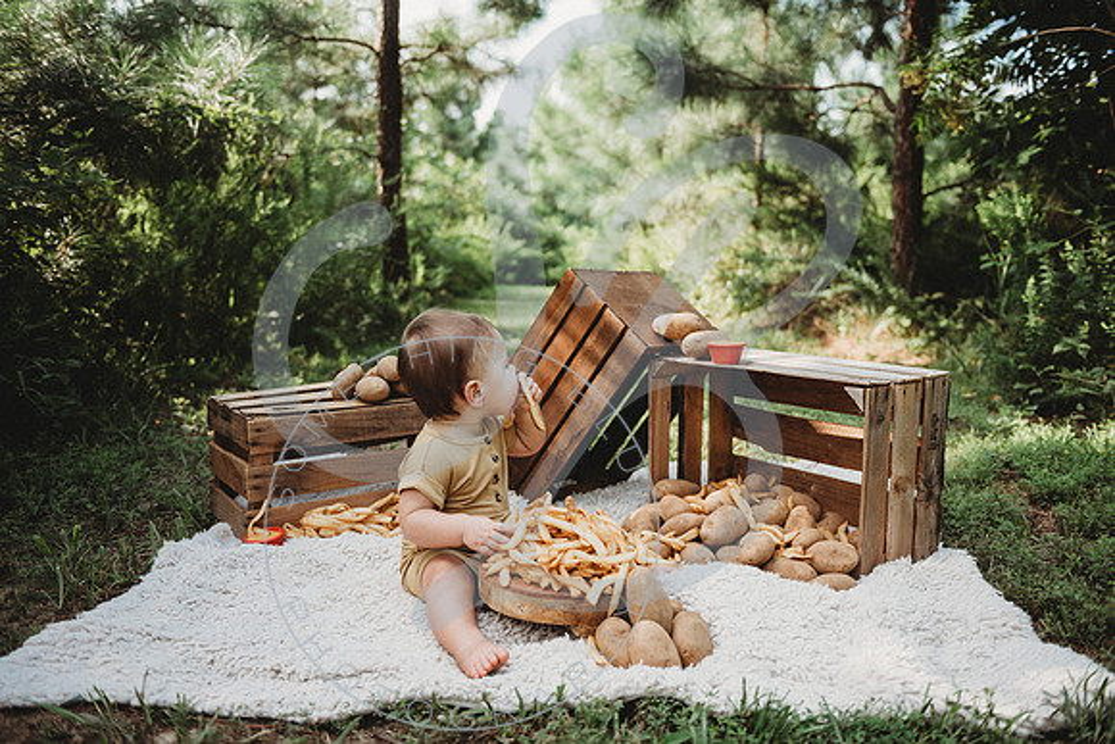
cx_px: 558
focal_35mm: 32
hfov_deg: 58.7
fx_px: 991
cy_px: 372
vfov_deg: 41.1
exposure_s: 1/320
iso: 100
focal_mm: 32
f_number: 2.8
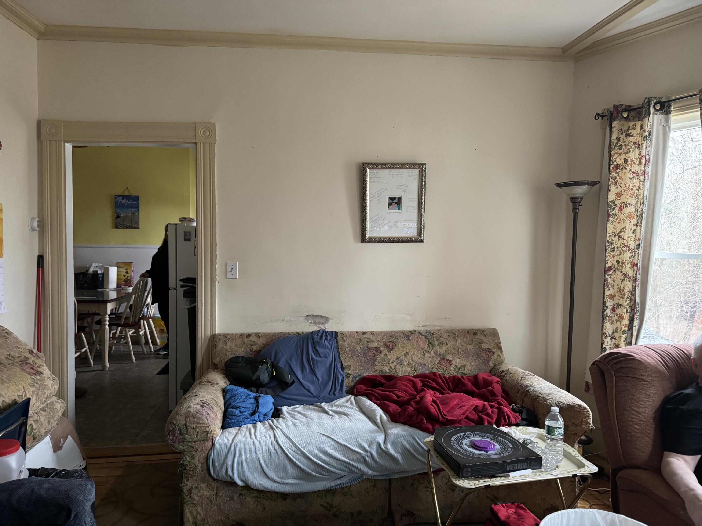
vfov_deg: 56.8
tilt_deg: -3.9
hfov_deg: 71.6
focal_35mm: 24
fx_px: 487
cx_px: 351
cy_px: 263
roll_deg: -0.6
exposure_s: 1/40
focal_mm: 6.86
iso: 800
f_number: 1.78
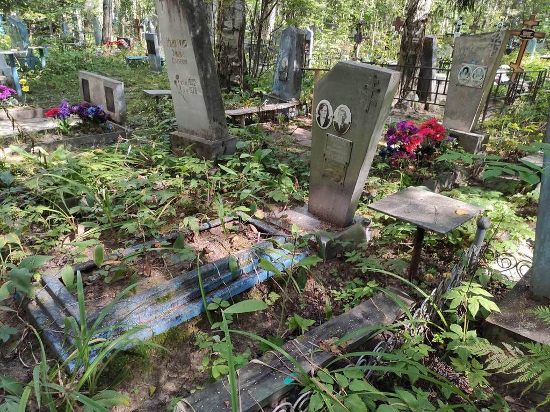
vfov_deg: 53.1
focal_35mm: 26
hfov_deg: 67.3
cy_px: 206
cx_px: 275
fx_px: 413
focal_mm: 4.77
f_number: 1.75
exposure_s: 1/100
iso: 185
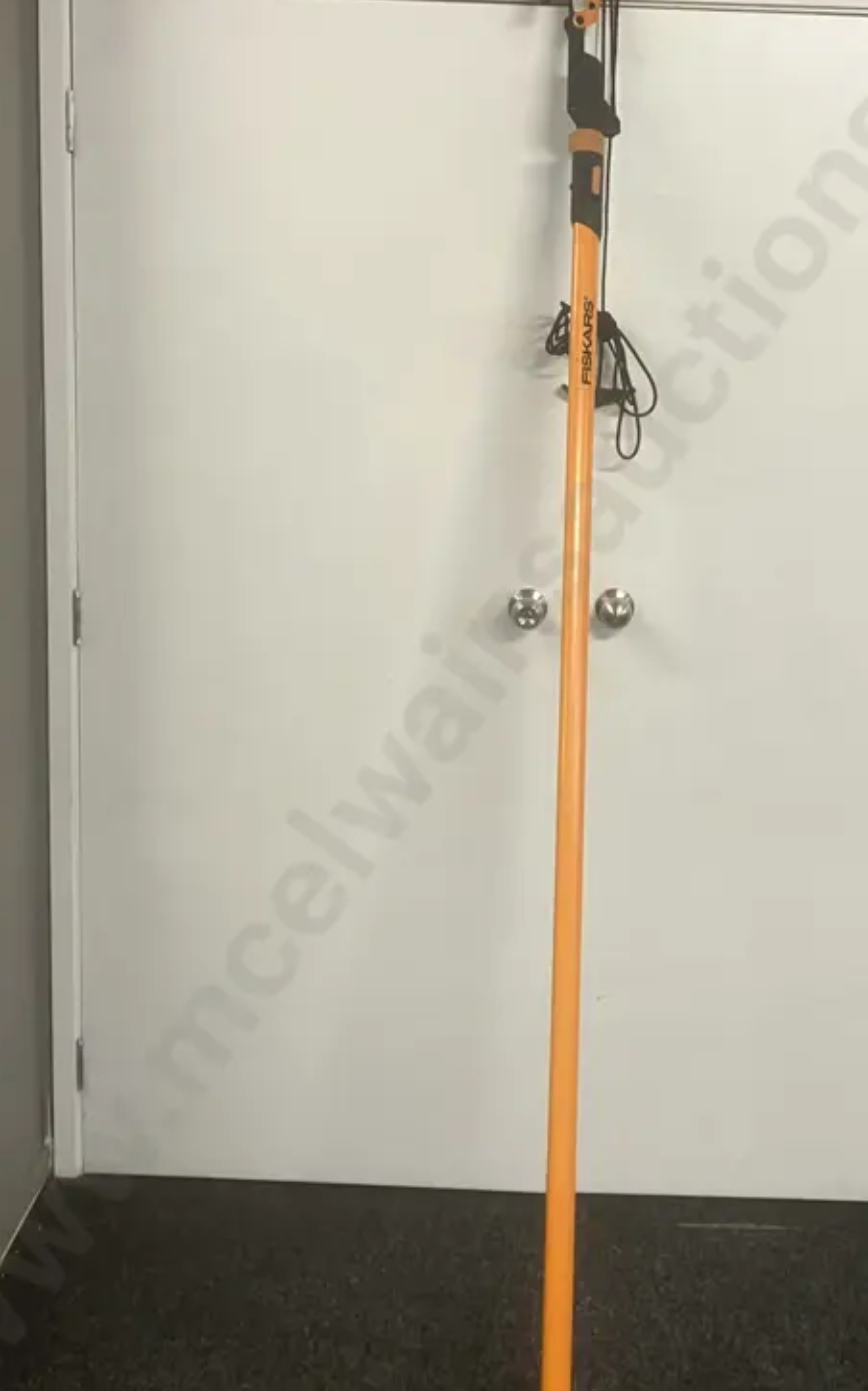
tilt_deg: -8.5
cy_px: 590
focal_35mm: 42
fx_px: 1591
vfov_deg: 47.1
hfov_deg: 30.4
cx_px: 538
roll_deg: -3.1
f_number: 1.8
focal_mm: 3.99
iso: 125
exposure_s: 1/50
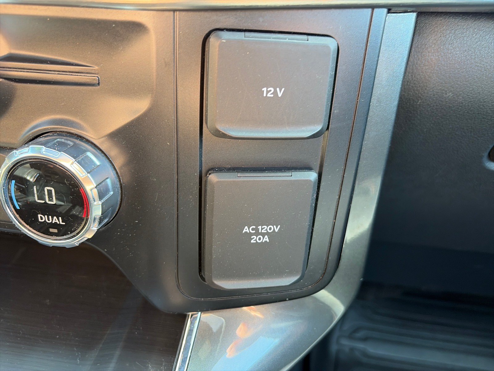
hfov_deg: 67.3
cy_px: 186
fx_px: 371
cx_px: 247
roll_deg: -0.8
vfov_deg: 53.1
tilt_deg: -29.3
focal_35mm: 26
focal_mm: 5.96
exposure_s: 1/60
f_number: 1.6
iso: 160
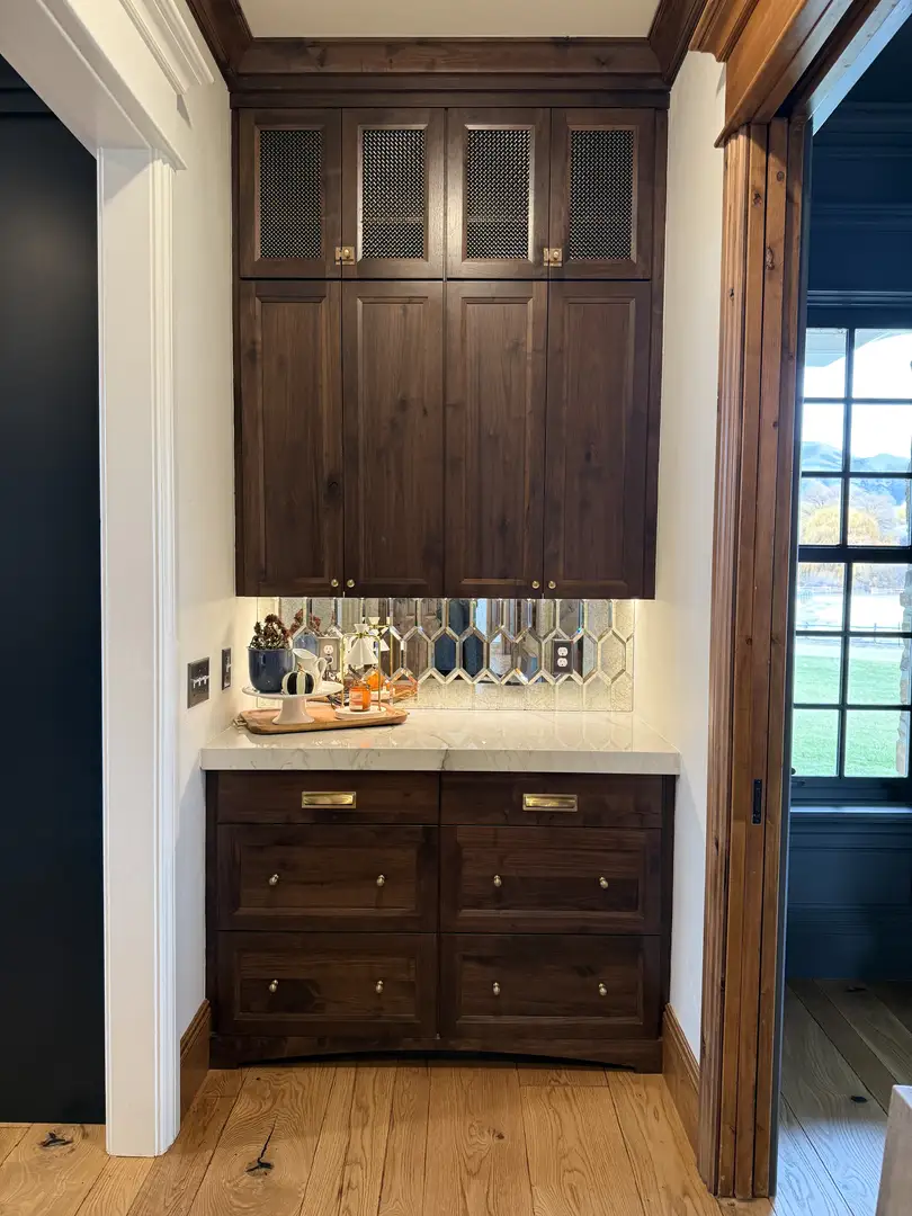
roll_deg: -1.0
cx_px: 456
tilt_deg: -3.1
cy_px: 608
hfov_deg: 56.8
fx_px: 843
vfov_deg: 71.6
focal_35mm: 24
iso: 200
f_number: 1.78
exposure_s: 1/60
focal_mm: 6.76
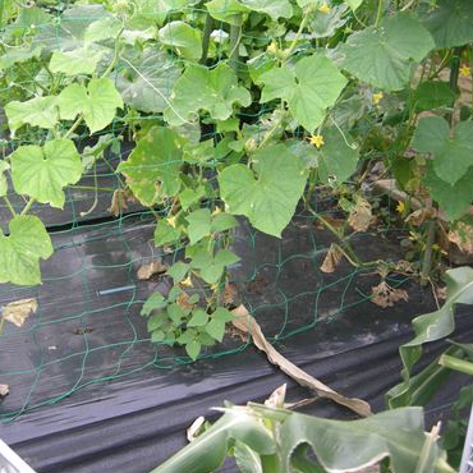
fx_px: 665
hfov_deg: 39.0
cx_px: 187
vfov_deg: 39.2
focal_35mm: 43
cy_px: 236
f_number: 2.7
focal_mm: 7.5
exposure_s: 1/64
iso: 74
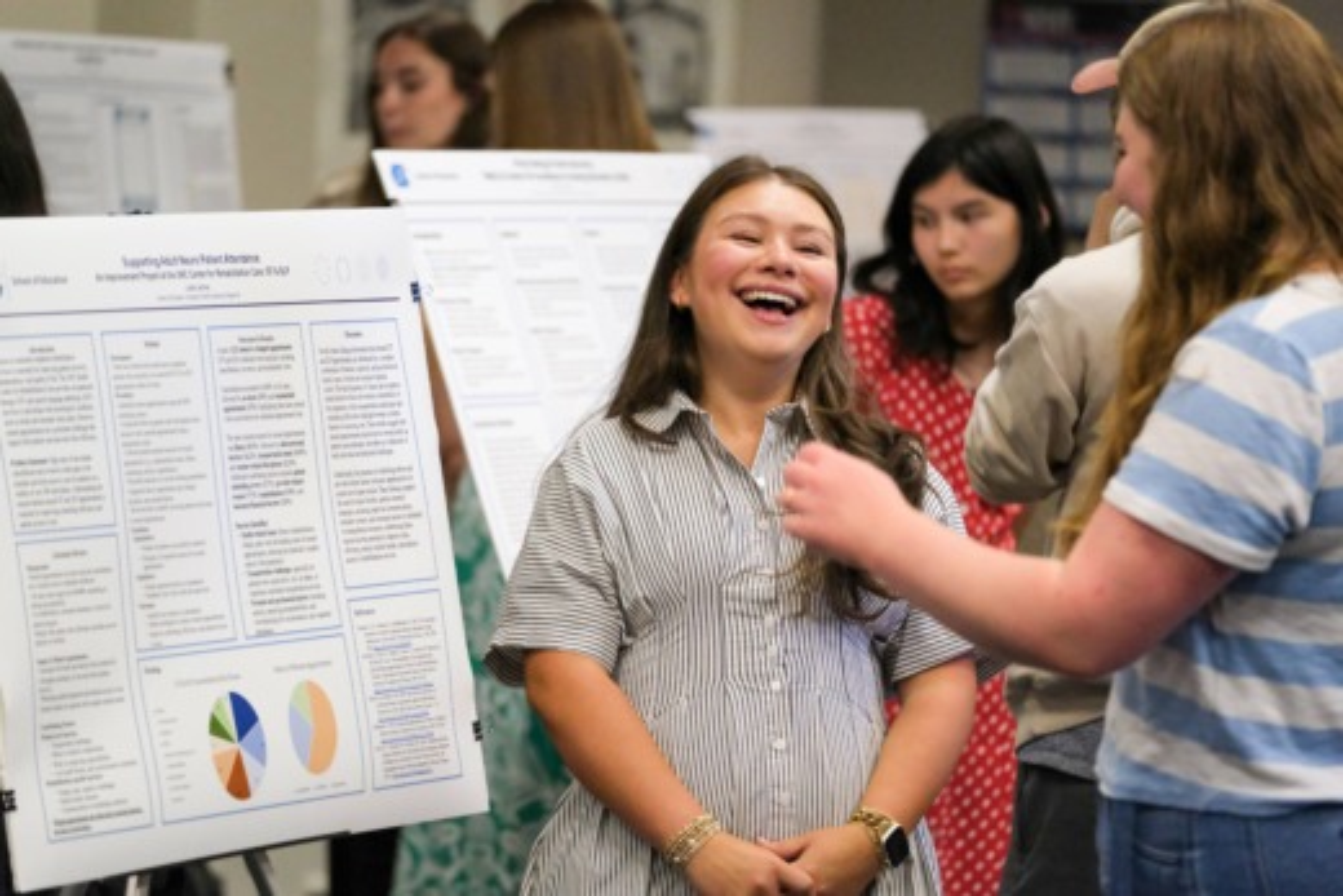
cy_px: 448
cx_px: 672
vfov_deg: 6.5
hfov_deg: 9.8
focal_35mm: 210
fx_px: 7836
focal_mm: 140
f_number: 2.8
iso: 6400
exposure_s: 1/750
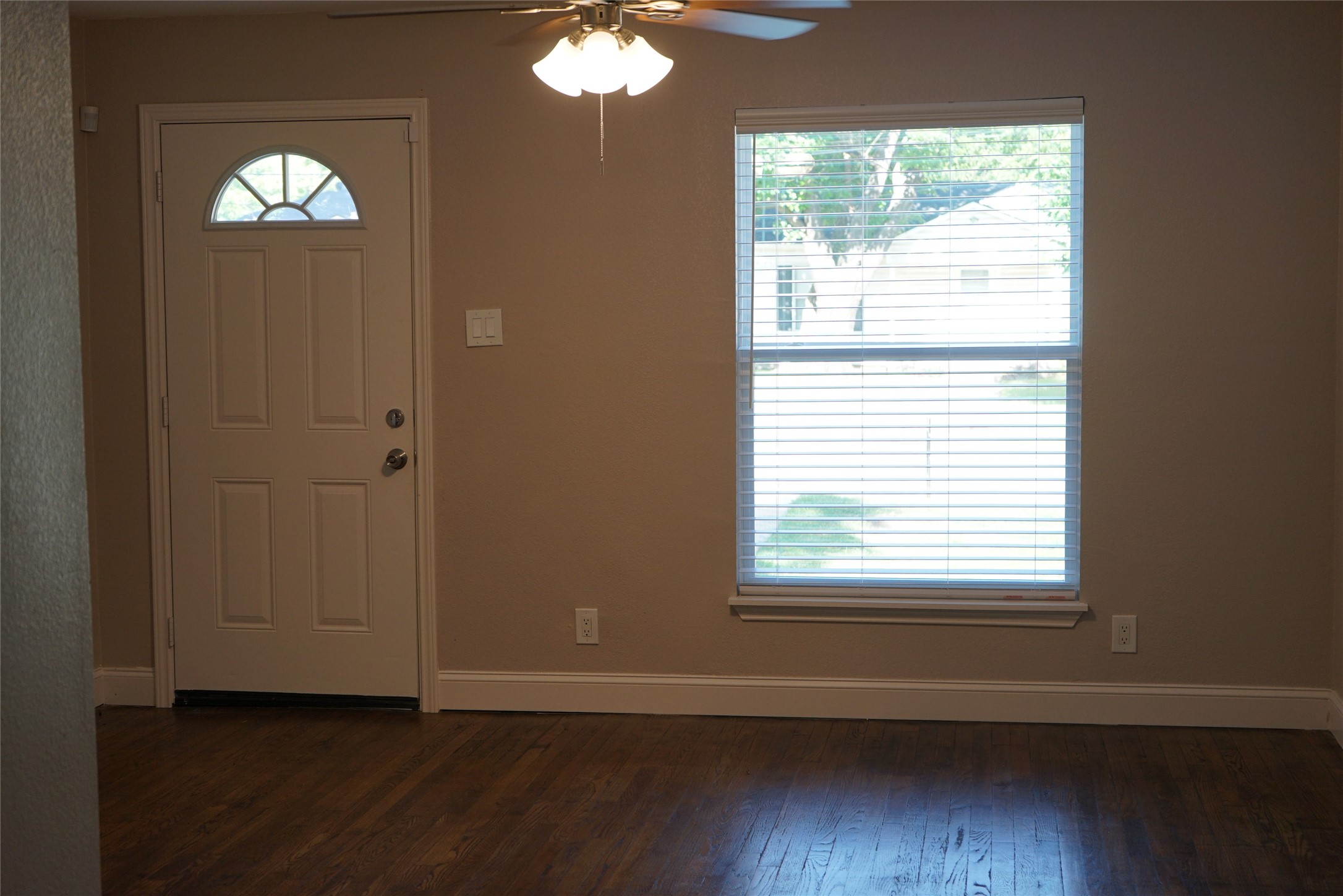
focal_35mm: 49
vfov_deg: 27.5
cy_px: 448
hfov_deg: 40.3
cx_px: 672
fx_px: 1828
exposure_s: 1/60
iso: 320
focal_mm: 49
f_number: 4.5
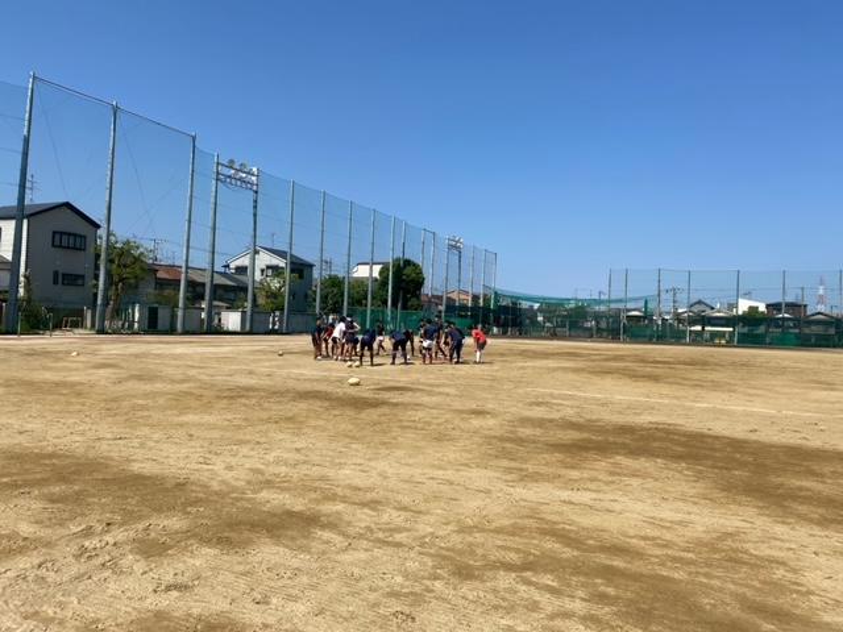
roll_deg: -2.3
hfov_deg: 67.3
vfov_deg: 53.1
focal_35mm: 26
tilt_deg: +2.6
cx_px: 422
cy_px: 316
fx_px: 633
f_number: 1.8
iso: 32
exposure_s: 1/3984
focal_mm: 4.2
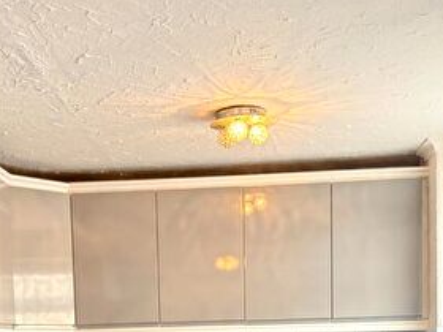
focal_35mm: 60
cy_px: 401
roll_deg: -0.8
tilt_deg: -3.4
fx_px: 768
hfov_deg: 32.1
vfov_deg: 22.5
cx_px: 185
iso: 500
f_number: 1.78
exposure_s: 1/50
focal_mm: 6.76
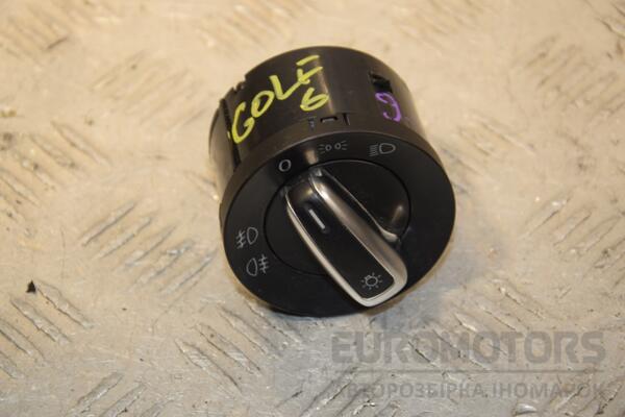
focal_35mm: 120
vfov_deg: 11.4
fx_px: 2083
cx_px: 312
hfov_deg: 17.1
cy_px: 208
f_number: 7.1
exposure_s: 1/200
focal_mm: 80
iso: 800
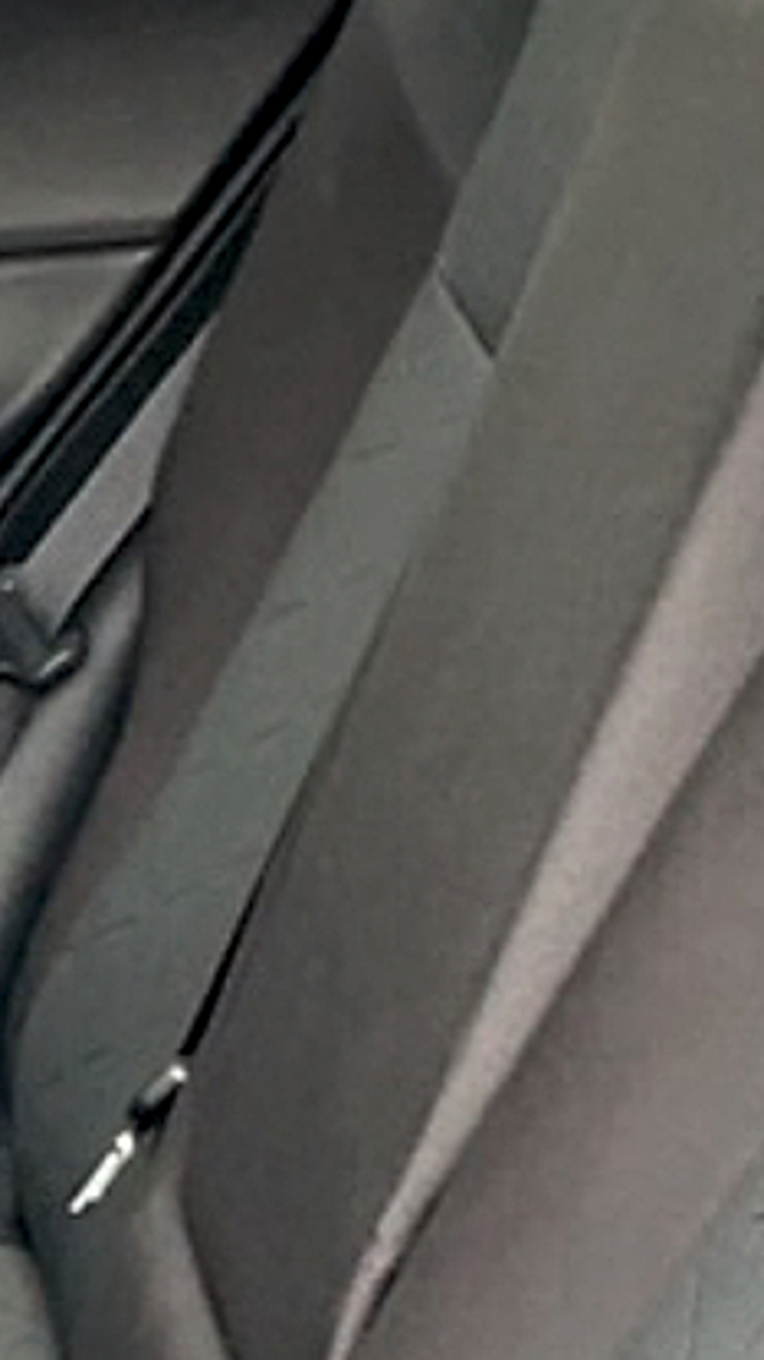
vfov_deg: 16.9
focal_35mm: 126
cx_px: -393
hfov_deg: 9.3
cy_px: 1124
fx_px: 4544
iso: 100
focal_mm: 3
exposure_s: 1/60
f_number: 1.8
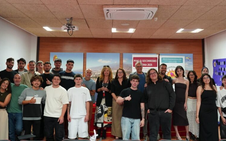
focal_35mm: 32
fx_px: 194
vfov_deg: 40.0
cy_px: 70
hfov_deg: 60.4
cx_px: 112
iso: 1600
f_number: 3.2
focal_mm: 30.5
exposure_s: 1/160
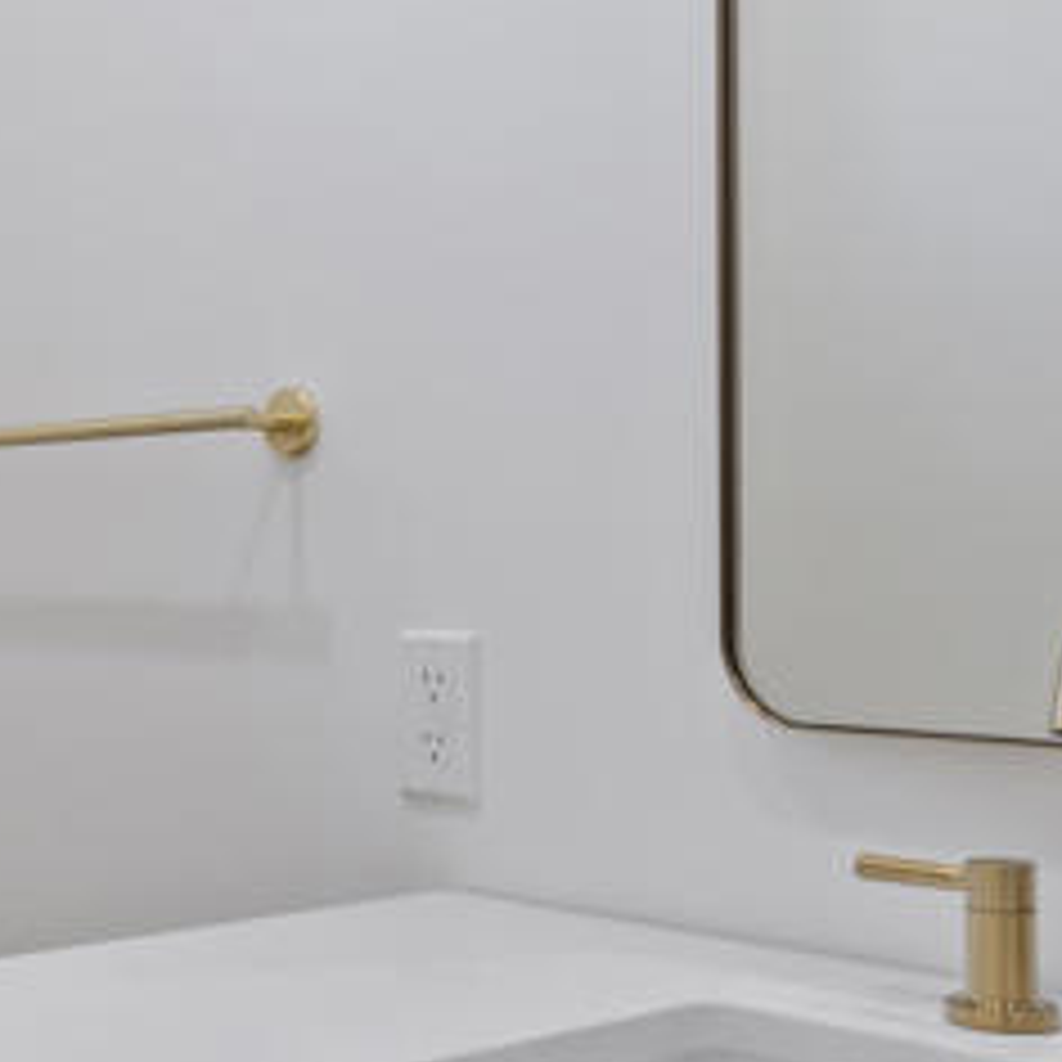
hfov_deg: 27.2
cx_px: -36
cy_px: 547
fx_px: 2048
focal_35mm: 59
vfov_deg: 29.1
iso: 400
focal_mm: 16
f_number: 8
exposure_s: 1/4
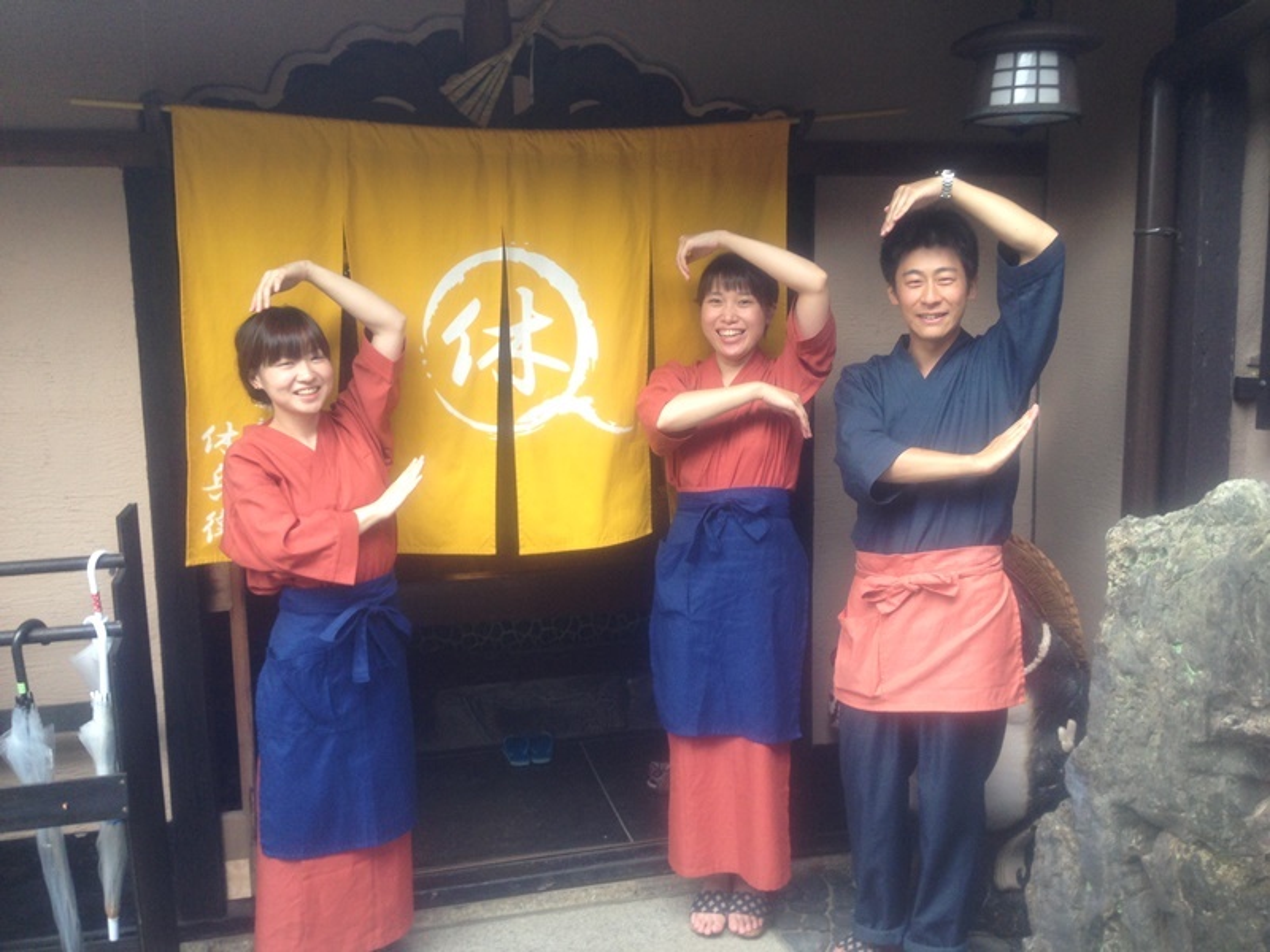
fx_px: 1211
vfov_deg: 42.9
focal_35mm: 33
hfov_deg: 55.4
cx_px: 635
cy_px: 476
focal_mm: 4.12
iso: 64
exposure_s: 1/30
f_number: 2.4
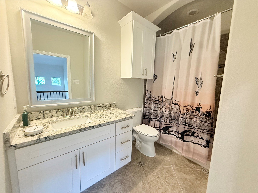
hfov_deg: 102.1
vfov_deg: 85.7
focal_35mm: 14
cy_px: 96
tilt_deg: -7.4
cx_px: 129
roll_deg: -2.8
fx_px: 104
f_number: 2.2
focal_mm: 2.22
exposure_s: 1/60
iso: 250
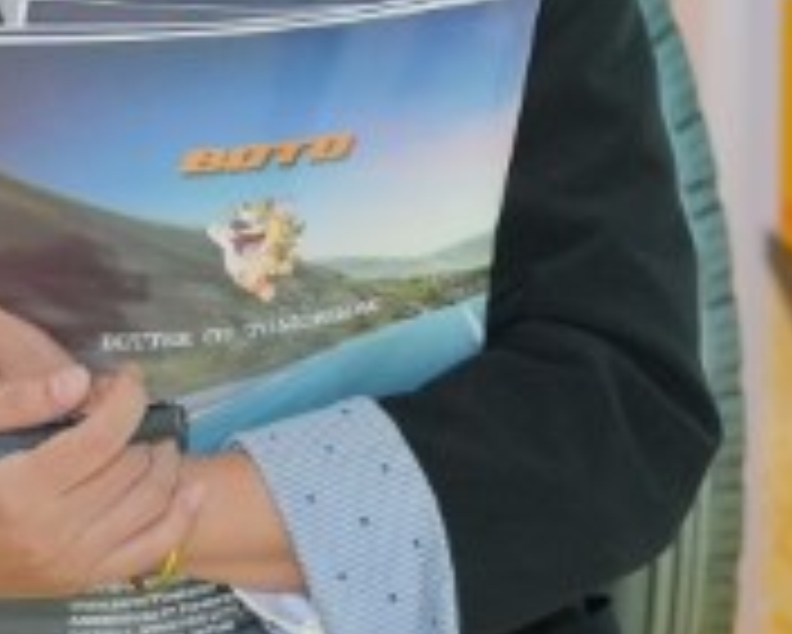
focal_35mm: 320
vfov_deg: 4.8
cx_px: 819
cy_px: 378
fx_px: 7505
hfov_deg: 6.0
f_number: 4
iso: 1000
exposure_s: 1/160
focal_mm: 37
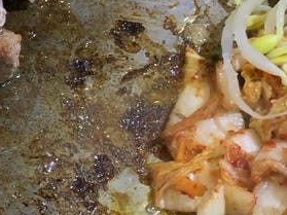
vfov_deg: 13.1
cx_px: 29
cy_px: 25
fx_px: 928
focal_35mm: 112
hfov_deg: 17.3
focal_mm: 4.25
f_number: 1.8
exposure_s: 1/60
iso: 250
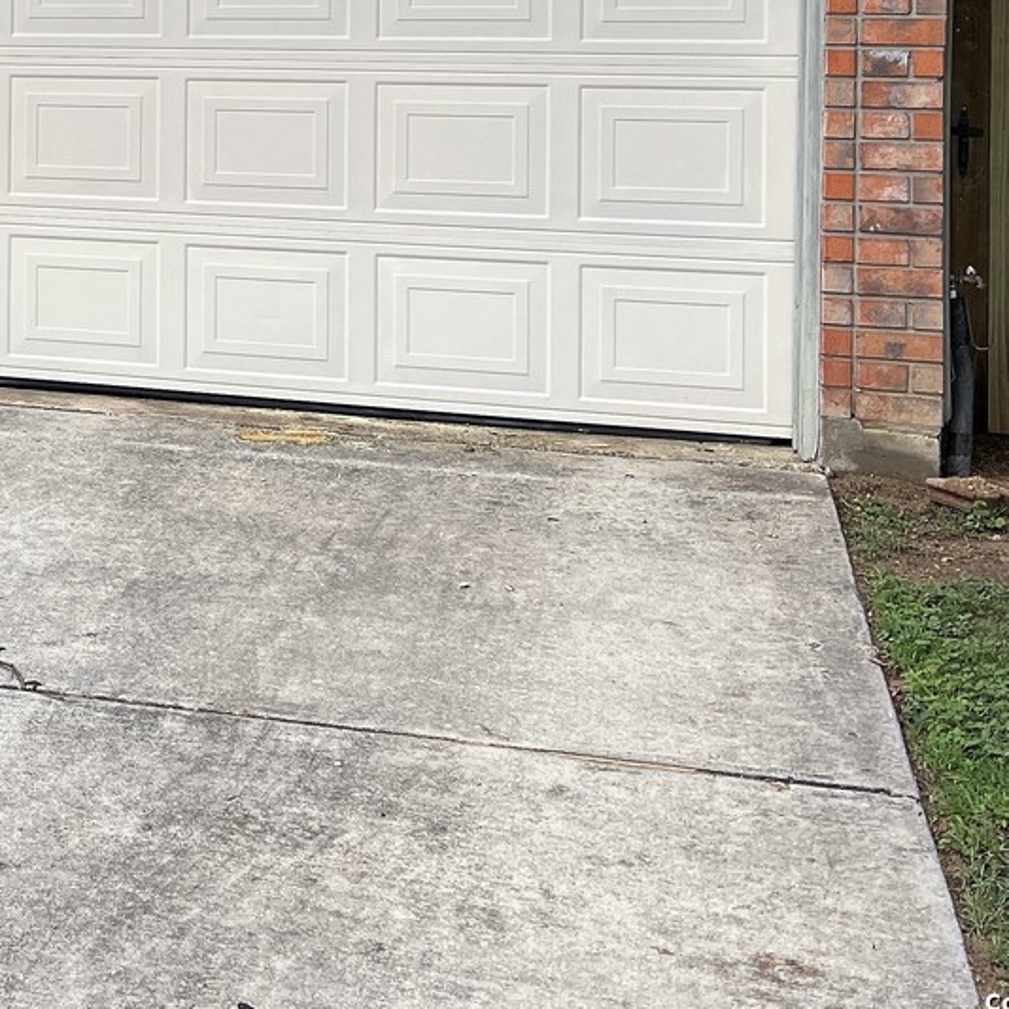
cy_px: 26
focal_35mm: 62
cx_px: -174
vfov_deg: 26.4
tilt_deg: +0.7
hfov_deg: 25.2
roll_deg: -1.6
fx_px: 2045
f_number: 1.5
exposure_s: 1/5882
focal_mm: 5.7
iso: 50
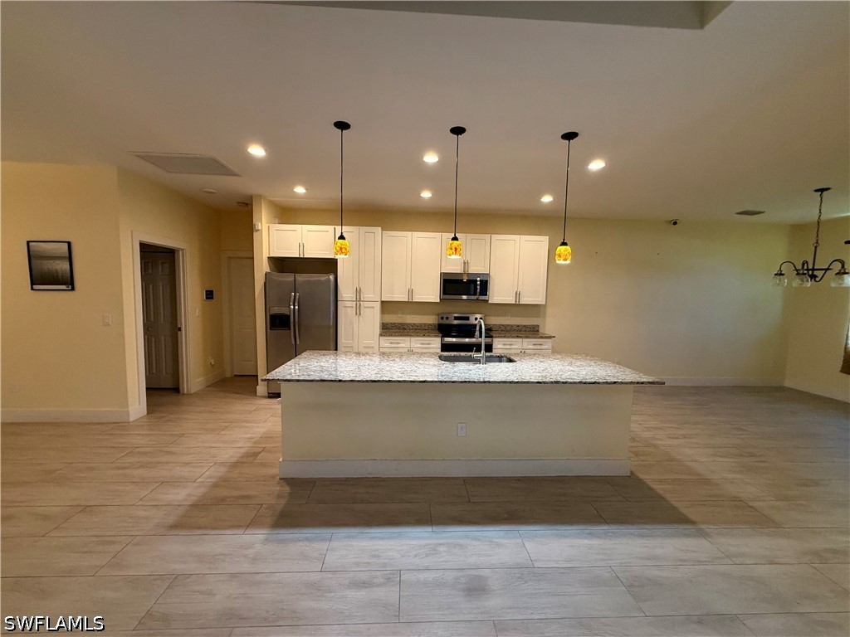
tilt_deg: -3.8
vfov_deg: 85.7
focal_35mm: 14
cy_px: 318
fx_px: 344
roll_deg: -1.7
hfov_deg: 102.1
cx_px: 425
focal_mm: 2.22
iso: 400
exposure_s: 1/120
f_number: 2.2
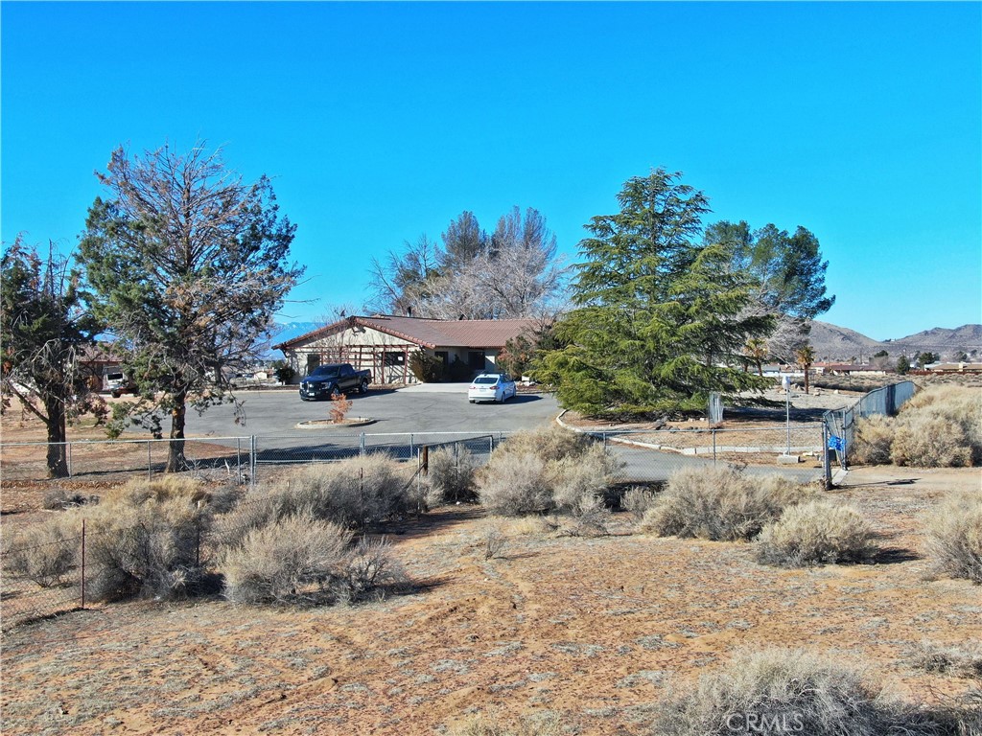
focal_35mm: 46
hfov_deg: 41.2
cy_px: 368
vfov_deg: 31.5
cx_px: 491
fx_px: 1305
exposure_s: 1/500
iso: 100
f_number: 3.7
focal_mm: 8.06
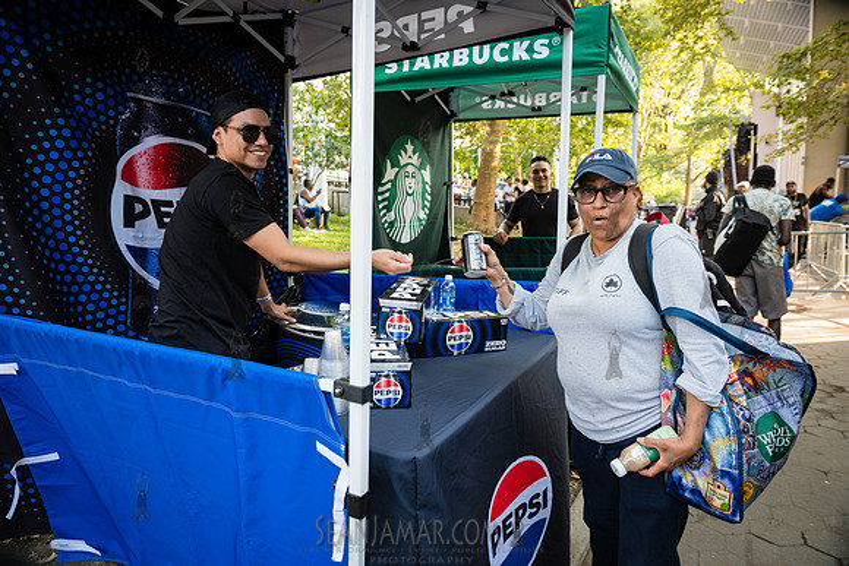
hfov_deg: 73.7
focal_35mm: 24
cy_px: 283
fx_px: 566
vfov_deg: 53.2
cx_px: 424
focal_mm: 24
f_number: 4.5
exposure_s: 1/125
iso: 1000
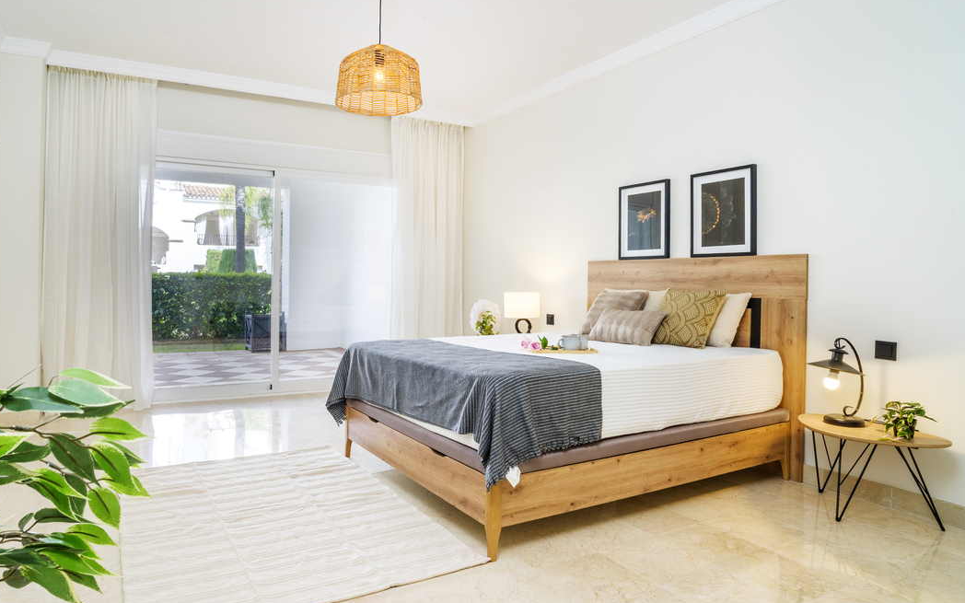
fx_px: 552
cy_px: 289
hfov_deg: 82.1
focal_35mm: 21
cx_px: 436
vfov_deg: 57.3
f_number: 11
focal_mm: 18
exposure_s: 1/10
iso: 320
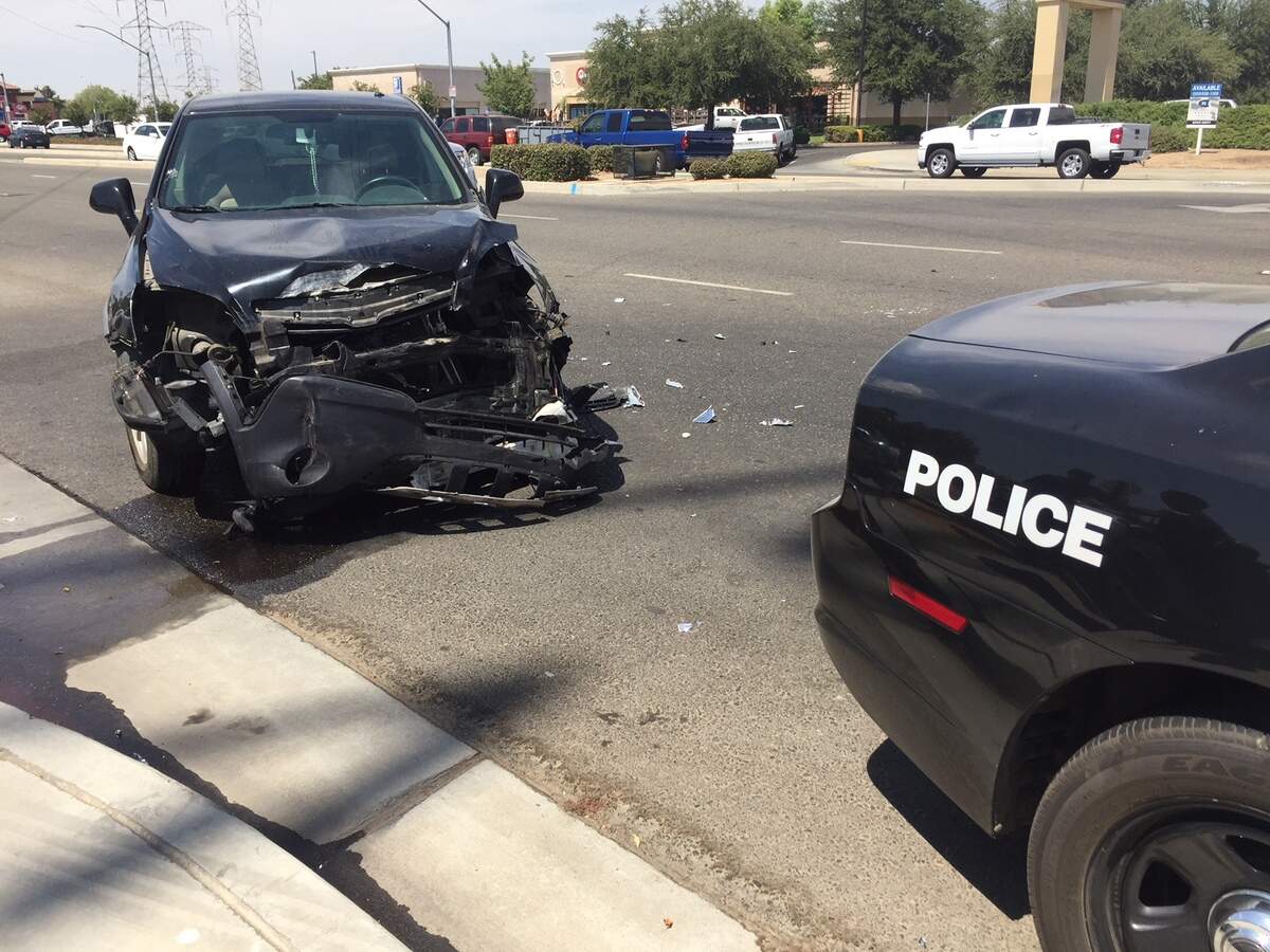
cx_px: 635
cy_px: 476
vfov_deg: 48.2
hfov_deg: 61.7
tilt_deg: -17.7
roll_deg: +1.2
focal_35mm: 29
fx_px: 1064
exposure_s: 1/1799
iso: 32
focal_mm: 4.15
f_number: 2.2
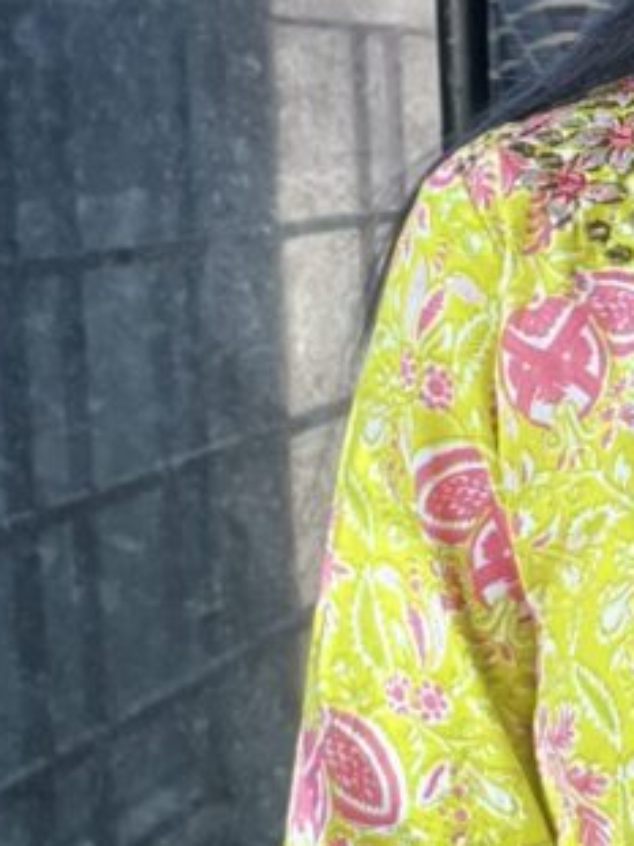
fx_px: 2517
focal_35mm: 103
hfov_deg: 13.5
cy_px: 442
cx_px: 966
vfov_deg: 19.1
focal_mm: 2.71
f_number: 2.2
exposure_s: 1/50
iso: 100
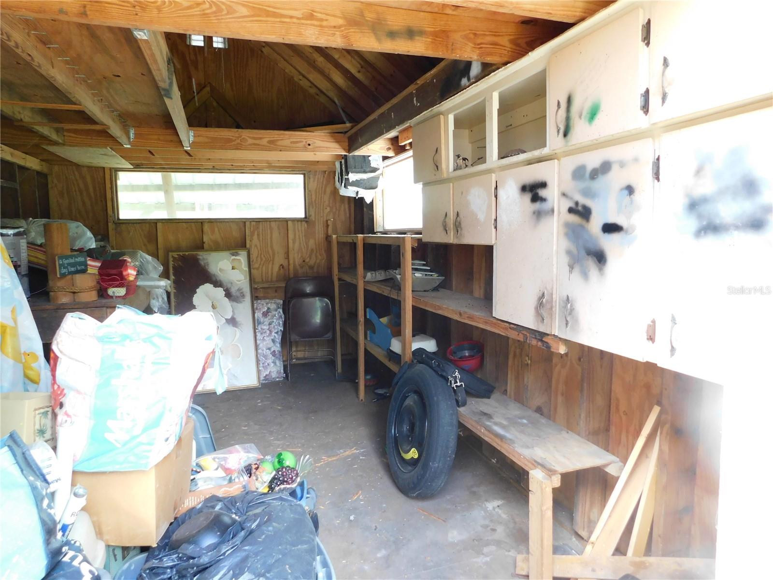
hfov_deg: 73.9
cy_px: 290
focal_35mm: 23
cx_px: 386
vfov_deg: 58.9
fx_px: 514
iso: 280
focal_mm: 4
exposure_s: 1/30
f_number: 3
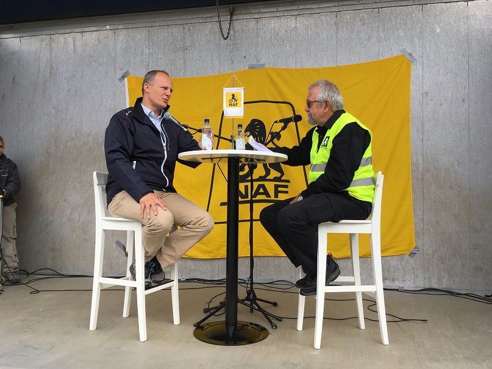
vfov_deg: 48.2
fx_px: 412
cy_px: 184
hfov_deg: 61.7
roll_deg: -0.4
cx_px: 246
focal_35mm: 29
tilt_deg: +2.7
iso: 25
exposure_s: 1/248
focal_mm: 4.15
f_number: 2.2
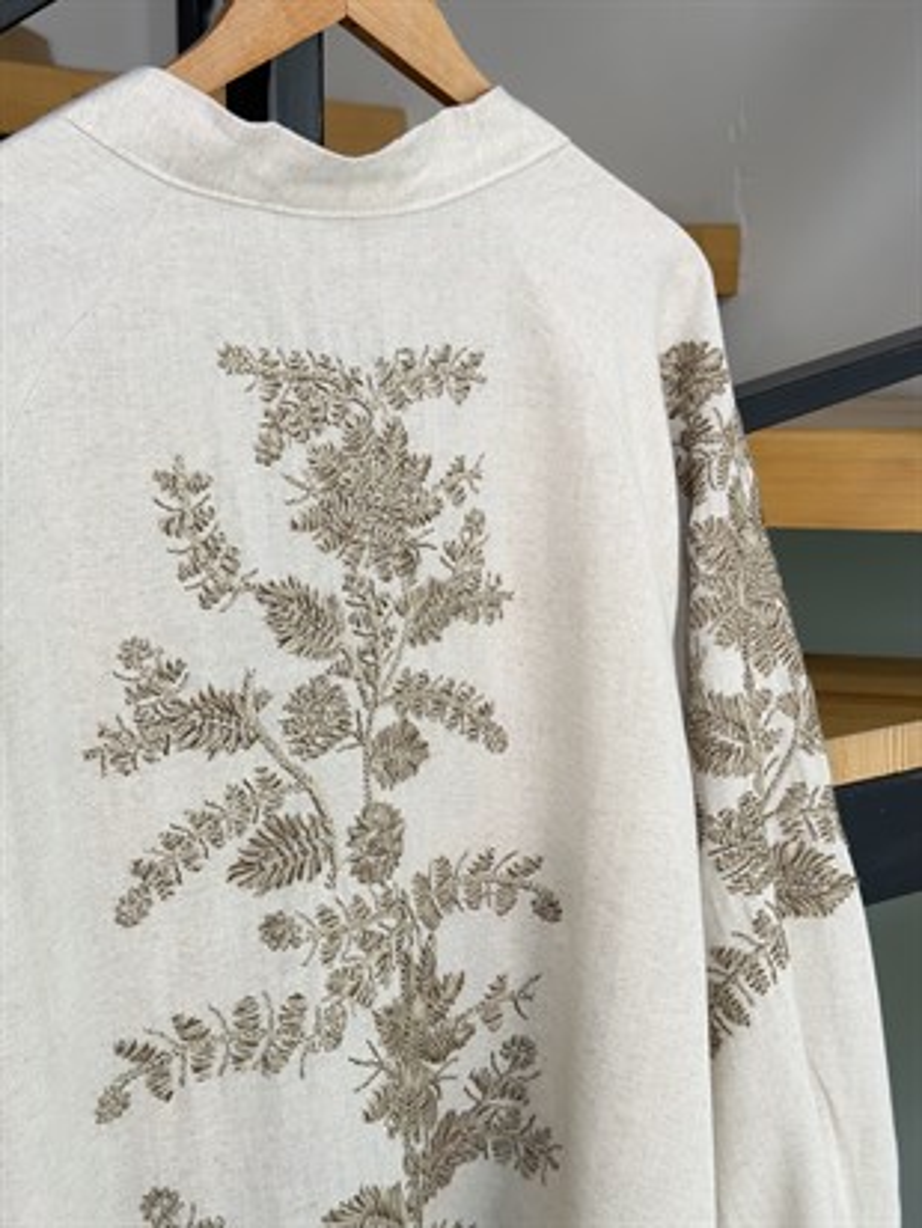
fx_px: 1704
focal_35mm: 48
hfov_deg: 30.3
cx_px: 461
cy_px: 614
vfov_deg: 39.6
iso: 50
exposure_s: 1/198
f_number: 1.78
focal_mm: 6.76
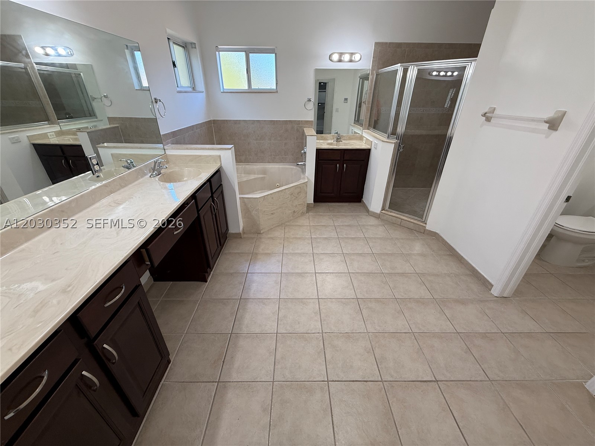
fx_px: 241
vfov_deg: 85.7
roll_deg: -0.1
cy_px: 223
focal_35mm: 14
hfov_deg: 102.1
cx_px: 298
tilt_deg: -27.7
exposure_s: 1/120
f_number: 2.2
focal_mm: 2.22
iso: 160
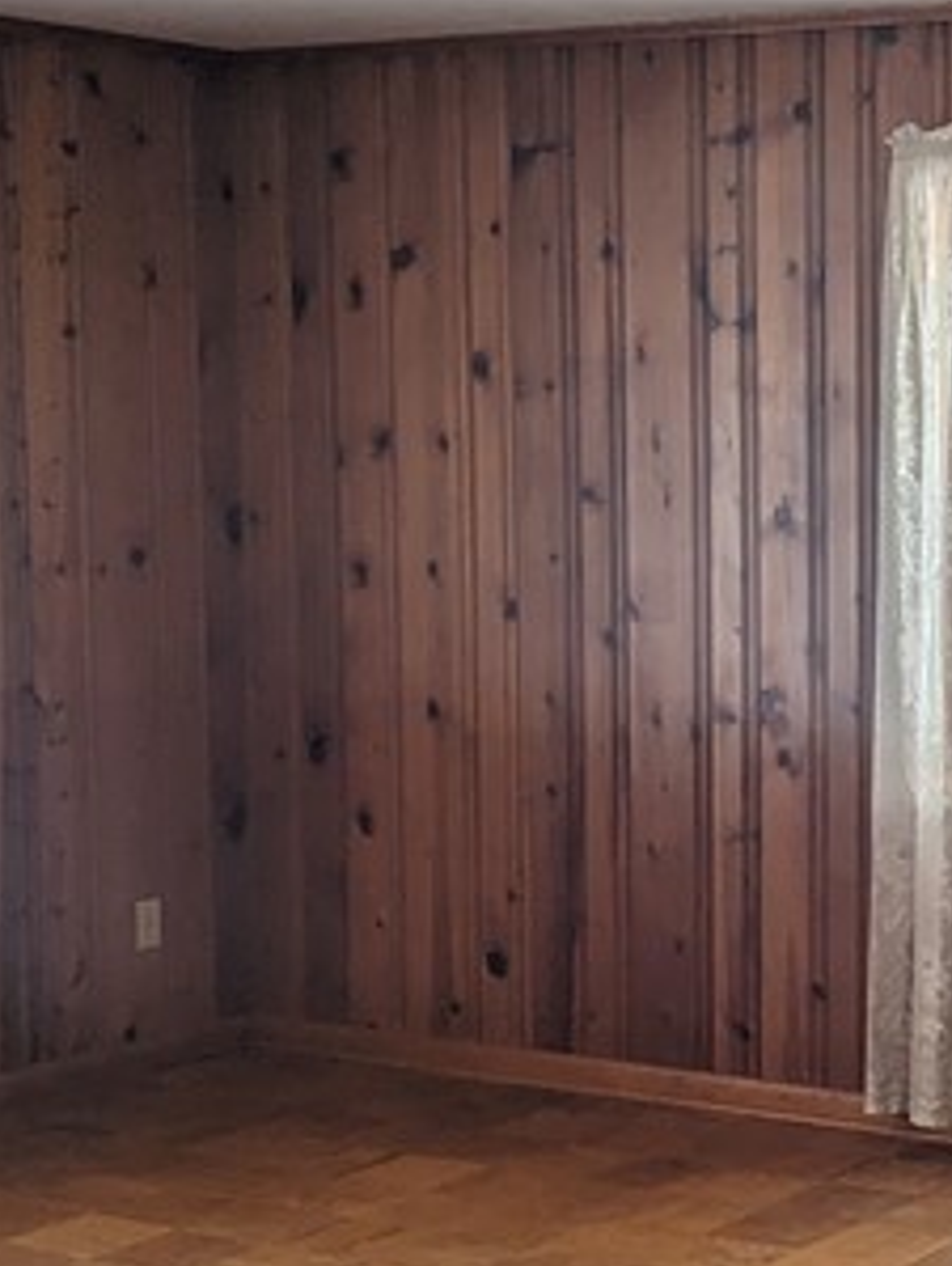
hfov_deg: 17.5
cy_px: 752
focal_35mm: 82
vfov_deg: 23.8
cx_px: 984
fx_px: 3000
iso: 42
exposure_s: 1/192
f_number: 1.85
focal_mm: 6.81
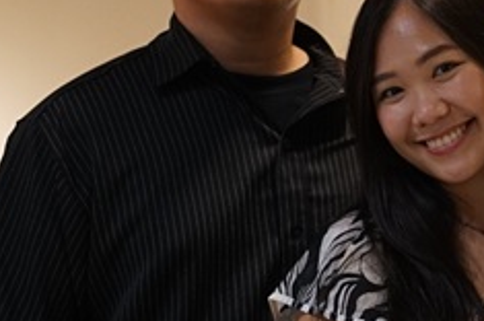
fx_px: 2403
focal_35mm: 179
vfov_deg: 7.6
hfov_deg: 11.1
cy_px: 222
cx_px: 690
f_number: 1.8
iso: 800
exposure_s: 1/125
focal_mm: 35
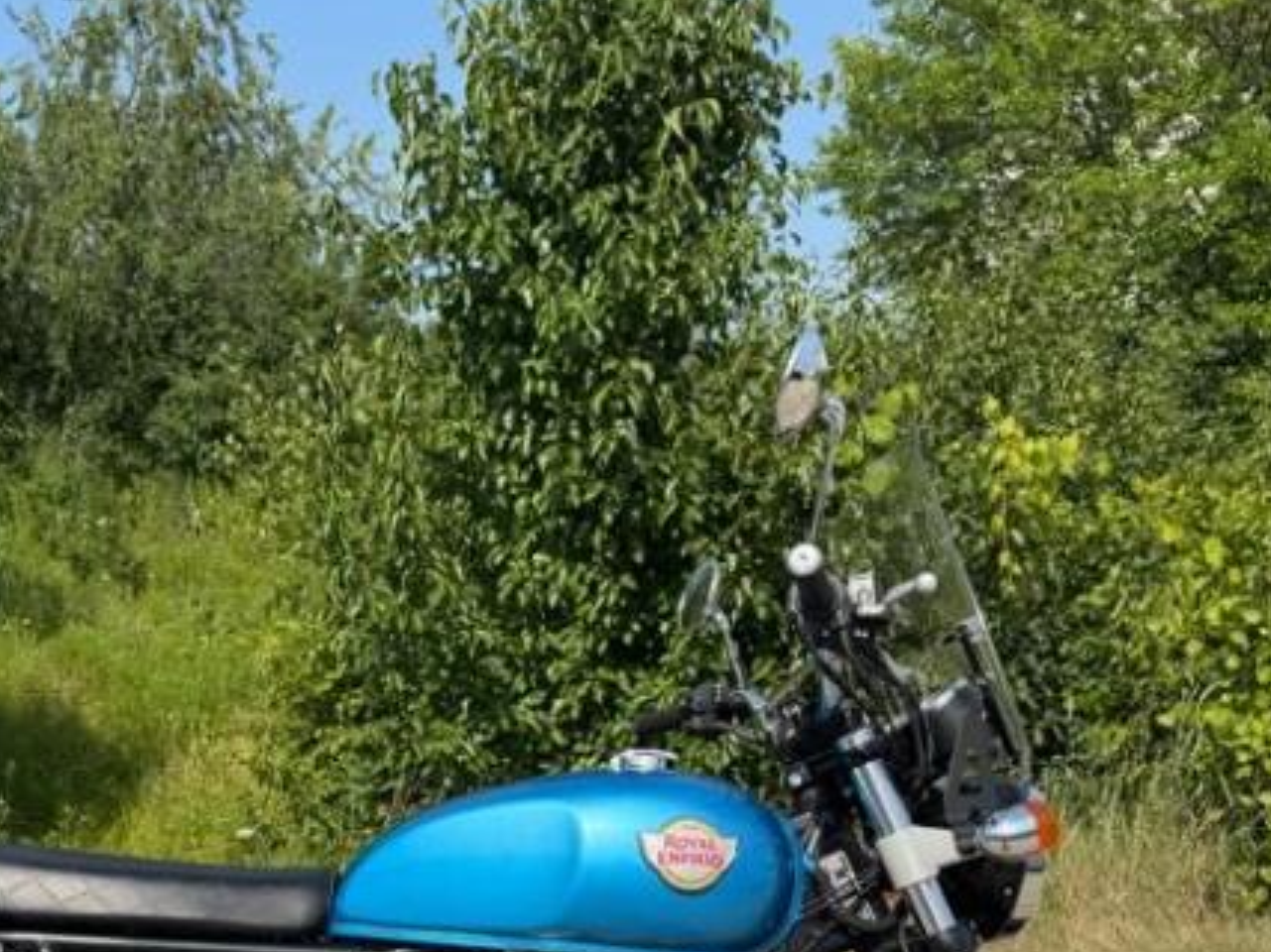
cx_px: 467
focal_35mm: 45
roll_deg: -0.2
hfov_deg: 41.7
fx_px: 1652
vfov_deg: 30.7
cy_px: 860
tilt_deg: -13.4
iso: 80
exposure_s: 1/3802
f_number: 1.78
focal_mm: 6.76
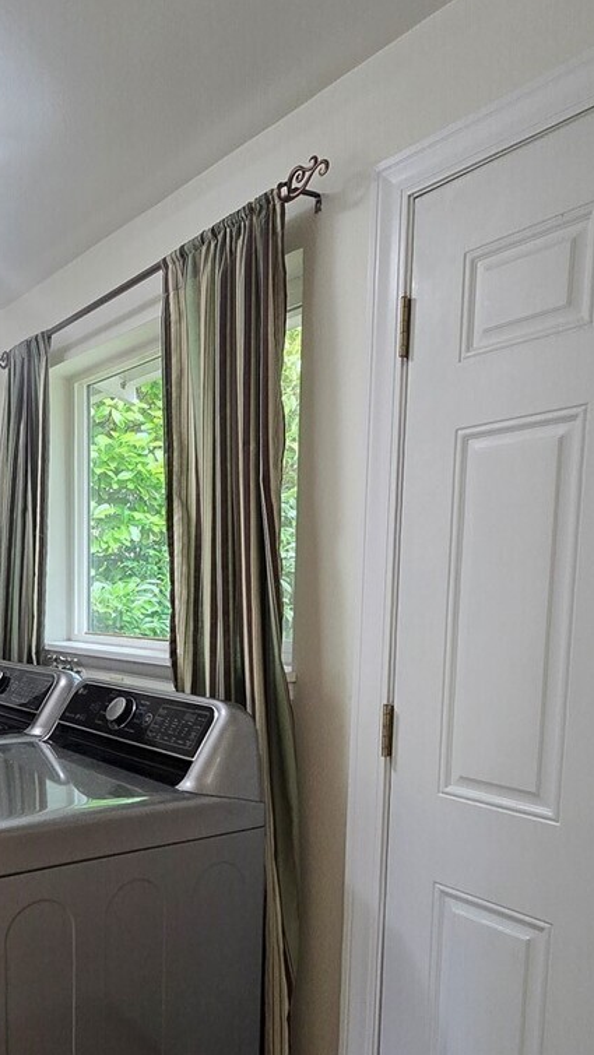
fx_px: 756
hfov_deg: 41.0
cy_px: 703
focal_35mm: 27
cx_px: 112
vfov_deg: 67.9
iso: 400
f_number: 2.2
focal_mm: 2.2
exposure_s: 1/60
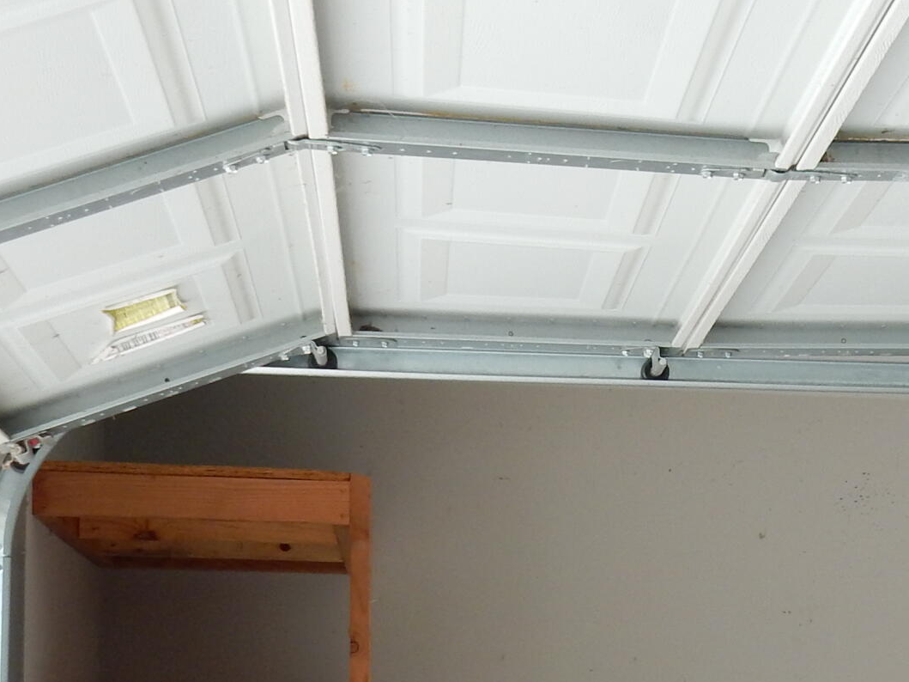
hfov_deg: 18.4
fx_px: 2678
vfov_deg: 14.2
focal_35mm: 102
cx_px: 1064
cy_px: 752
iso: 125
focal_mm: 6.4
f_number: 4
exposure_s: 1/50
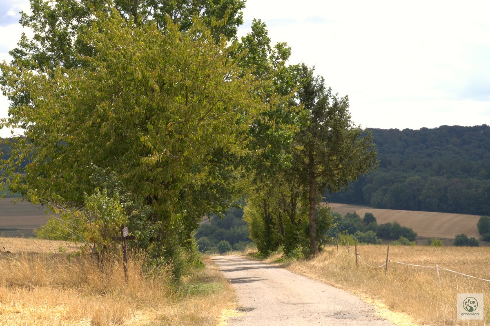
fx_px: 1225
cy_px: 163
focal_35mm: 90
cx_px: 245
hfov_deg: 22.6
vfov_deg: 15.2
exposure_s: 1/125
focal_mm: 90
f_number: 22
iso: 640
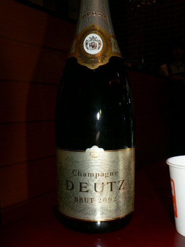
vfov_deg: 51.3
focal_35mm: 36
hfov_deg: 39.7
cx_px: 92
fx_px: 256
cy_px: 124
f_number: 2.8
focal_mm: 6
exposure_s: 1/60
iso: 100
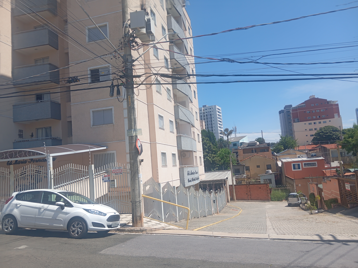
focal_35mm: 28
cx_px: 179
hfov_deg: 63.4
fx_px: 290
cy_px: 134
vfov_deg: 49.7
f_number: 1.8
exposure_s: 1/773
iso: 109
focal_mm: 4.22
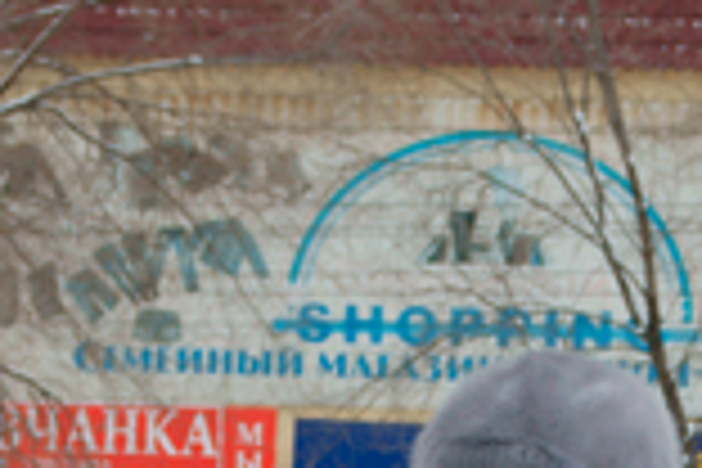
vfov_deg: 3.6
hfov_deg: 5.4
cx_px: 472
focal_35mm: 385
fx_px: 7507
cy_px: 662
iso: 100
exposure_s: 1/100
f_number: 8
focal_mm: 50
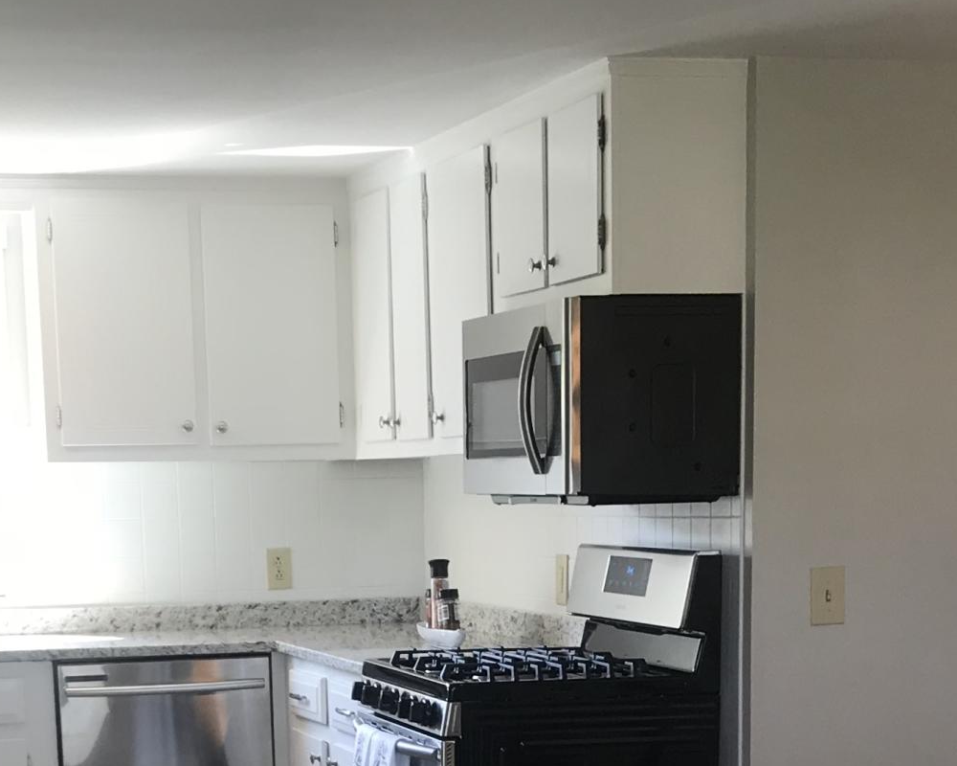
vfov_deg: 17.8
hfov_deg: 23.3
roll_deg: +0.5
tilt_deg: -9.2
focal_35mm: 82
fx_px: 2323
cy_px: 912
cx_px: 457
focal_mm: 3.99
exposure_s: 1/40
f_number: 1.8
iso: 25
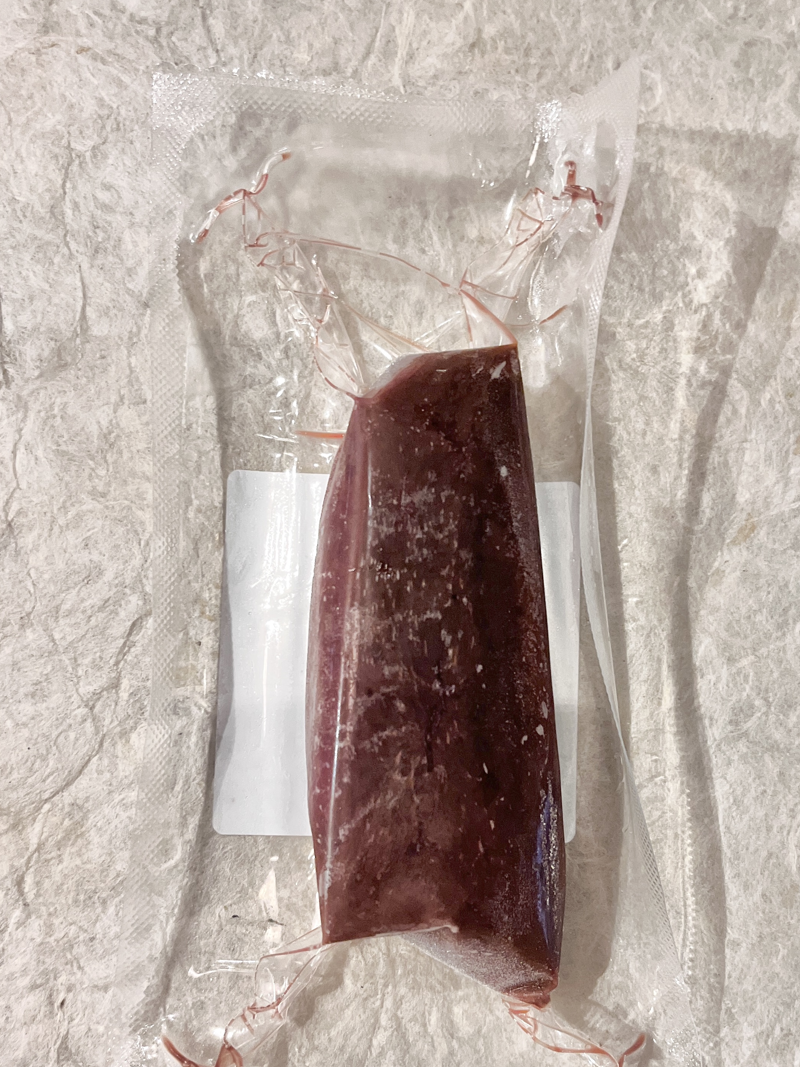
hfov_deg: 42.9
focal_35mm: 33
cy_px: 575
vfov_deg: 55.3
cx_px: 375
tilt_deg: -85.1
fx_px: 1017
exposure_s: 1/50
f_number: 1.6
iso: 320
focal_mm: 5.1
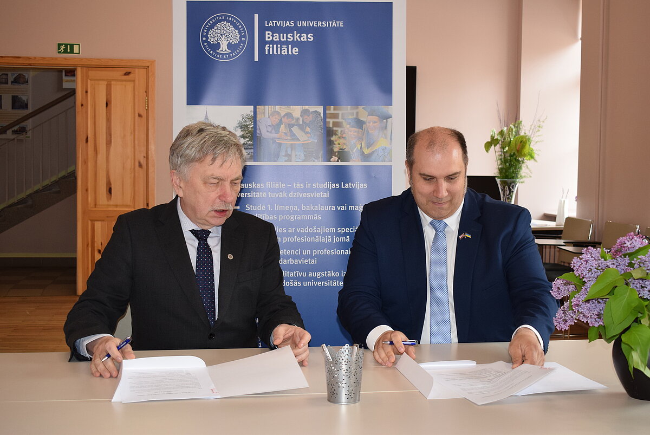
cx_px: 325
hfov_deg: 38.8
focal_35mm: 51
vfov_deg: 26.5
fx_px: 922
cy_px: 218
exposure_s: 1/125
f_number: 5.6
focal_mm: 34
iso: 800
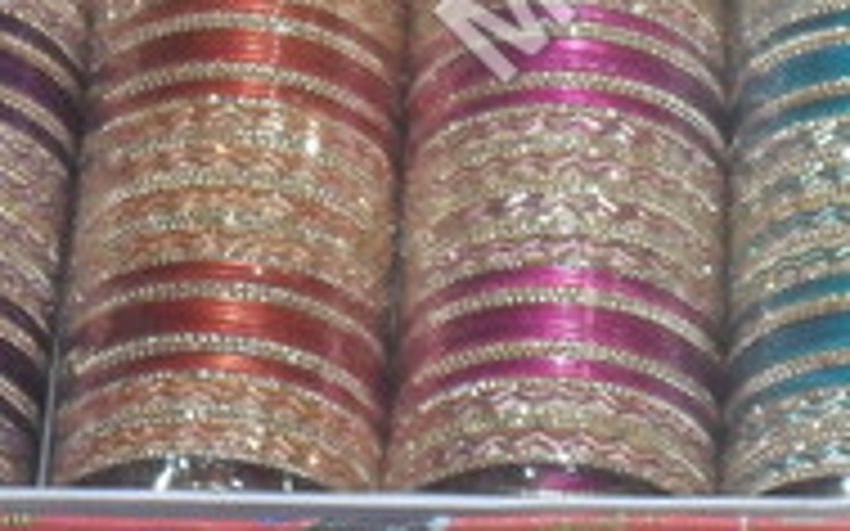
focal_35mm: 241
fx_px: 5581
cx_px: 688
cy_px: -151
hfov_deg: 8.7
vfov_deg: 5.4
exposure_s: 1/60
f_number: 4.3
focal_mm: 15.4
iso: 400
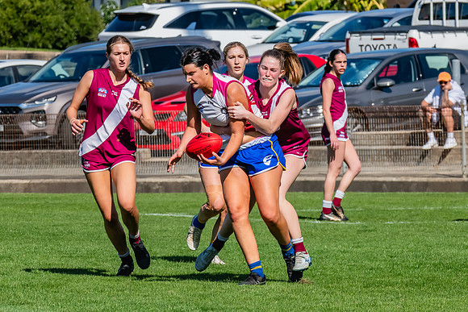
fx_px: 6308
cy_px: 138
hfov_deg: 4.2
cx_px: 259
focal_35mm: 485
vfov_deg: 2.8
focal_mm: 270
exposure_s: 1/1250
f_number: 13
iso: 800
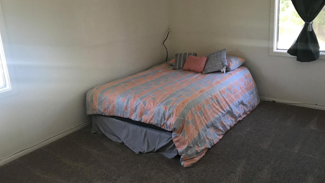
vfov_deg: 36.5
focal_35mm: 32
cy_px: 70
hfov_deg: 61.0
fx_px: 276
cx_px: 168
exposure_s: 1/30
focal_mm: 3.99
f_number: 1.8
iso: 32
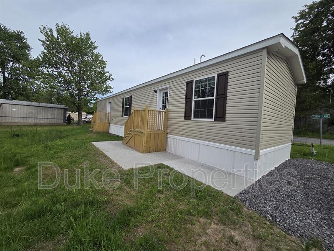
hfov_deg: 106.2
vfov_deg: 89.9
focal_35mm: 13
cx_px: 167
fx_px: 125
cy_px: 126
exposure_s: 1/2088
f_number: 2.2
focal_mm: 2.2
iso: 50
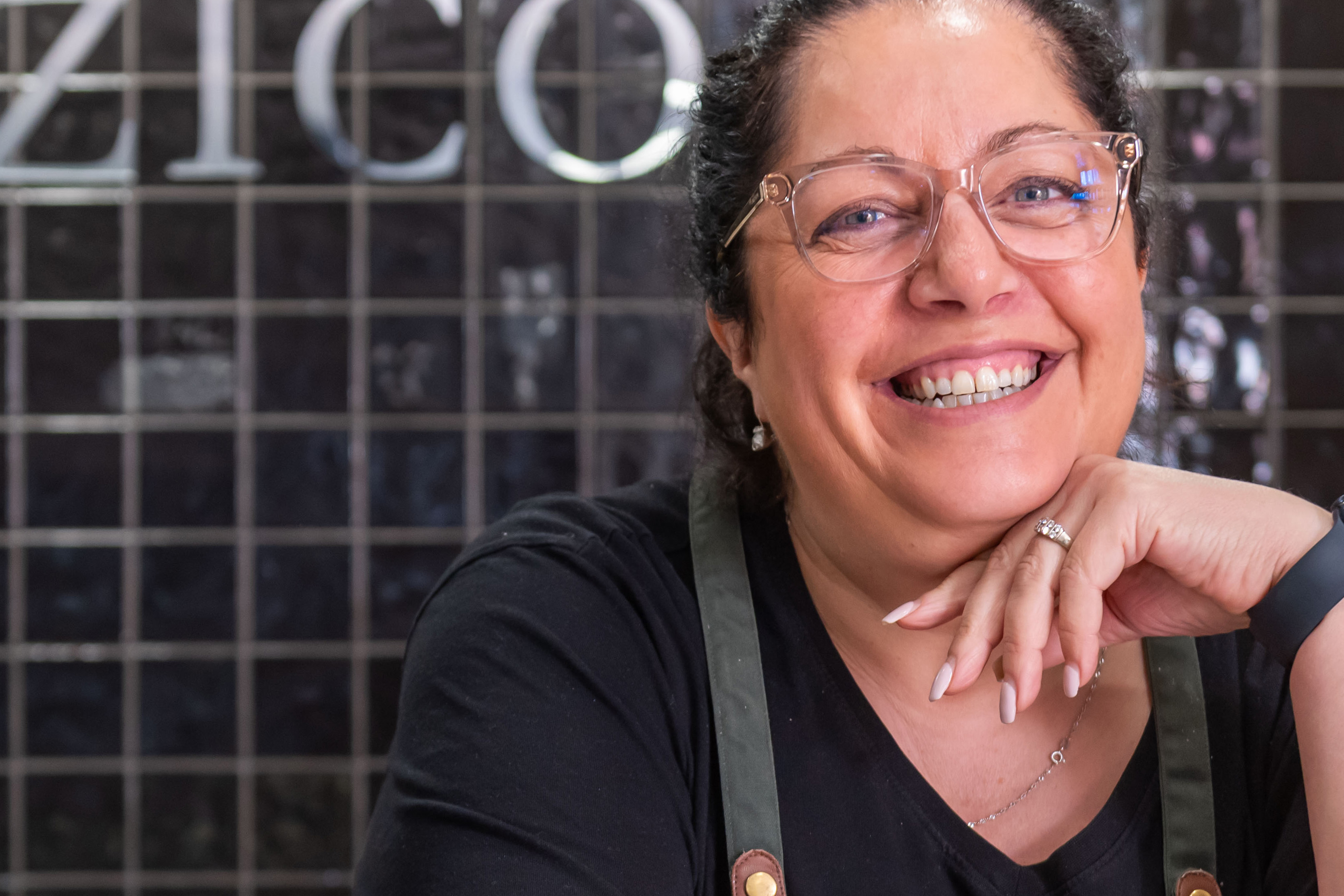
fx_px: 3958
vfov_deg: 12.9
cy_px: 557
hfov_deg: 19.2
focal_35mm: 106
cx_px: 457
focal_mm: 48
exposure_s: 1/200
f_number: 3.5
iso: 800
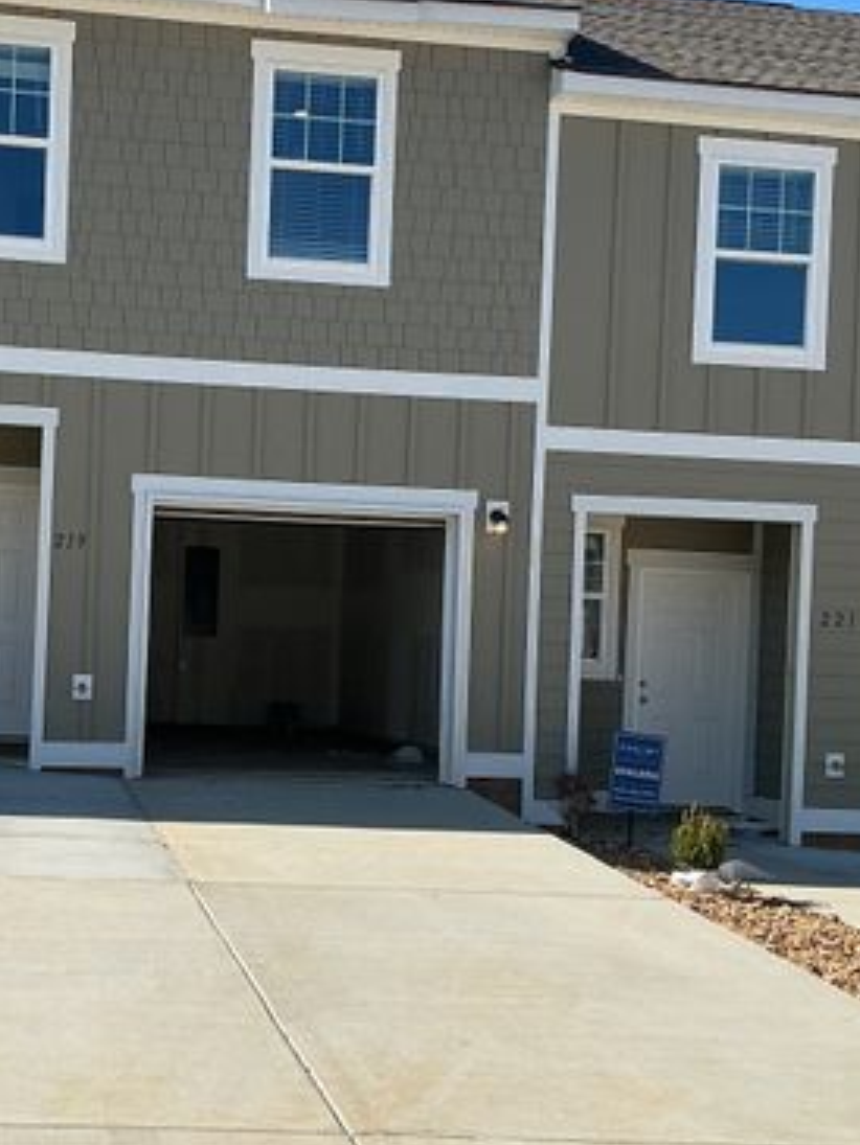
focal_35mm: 53
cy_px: 667
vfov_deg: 36.1
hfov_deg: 27.2
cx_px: 223
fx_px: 1755
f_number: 1.8
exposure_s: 1/1984
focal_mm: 3
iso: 25
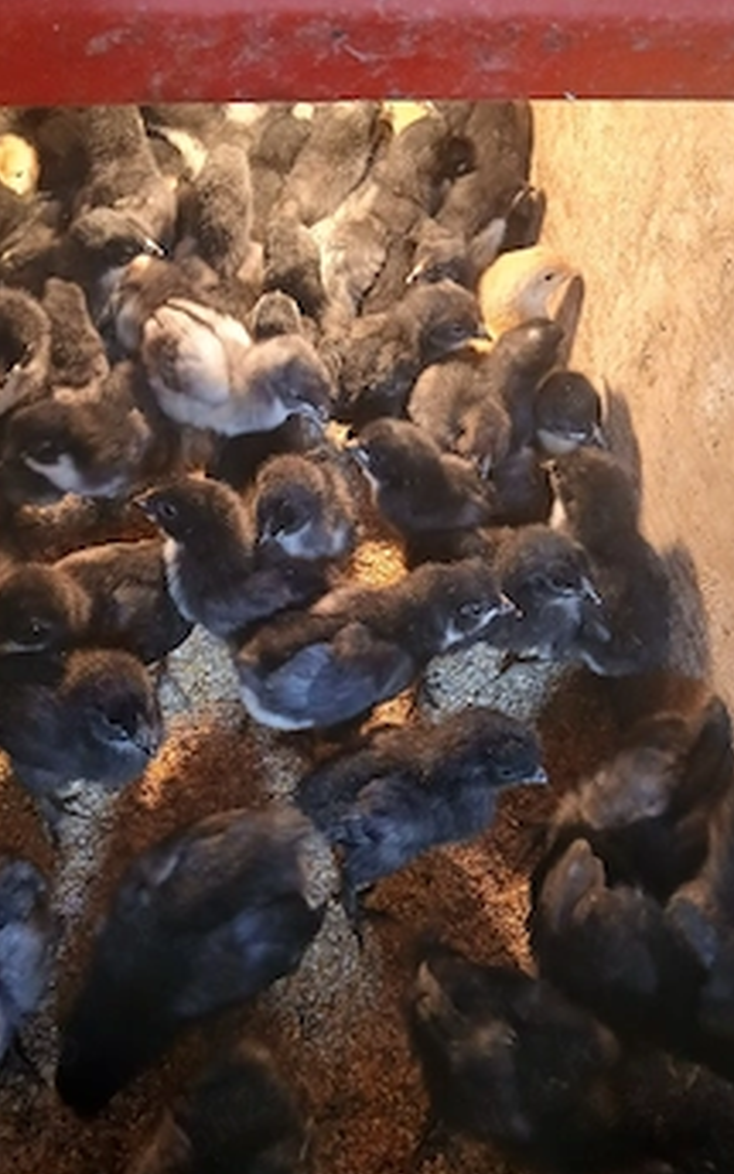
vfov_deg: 59.6
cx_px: 304
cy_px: 625
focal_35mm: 32
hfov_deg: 39.3
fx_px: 1024
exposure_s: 1/50
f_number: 1.8
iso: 320
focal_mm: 3.98
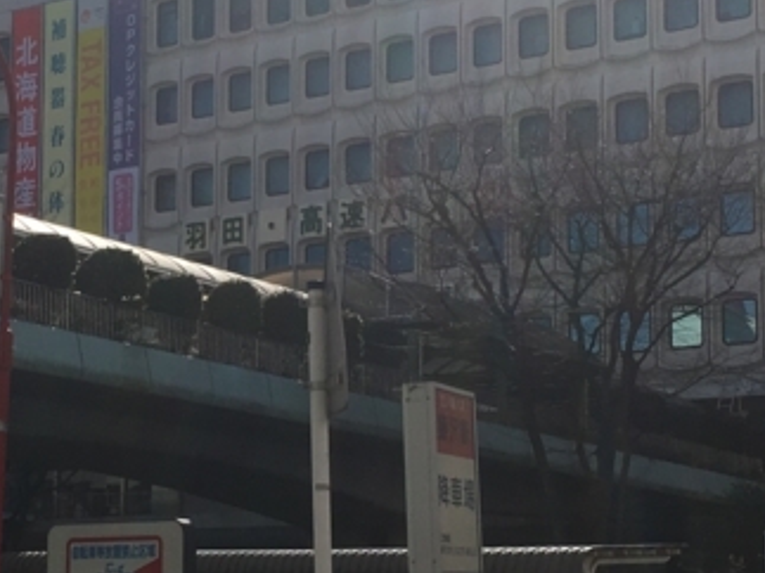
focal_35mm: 92
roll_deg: +0.0
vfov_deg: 16.0
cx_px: 218
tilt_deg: +6.6
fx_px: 2032
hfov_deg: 21.2
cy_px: 369
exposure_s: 1/3497
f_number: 2.2
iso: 25
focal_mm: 4.15
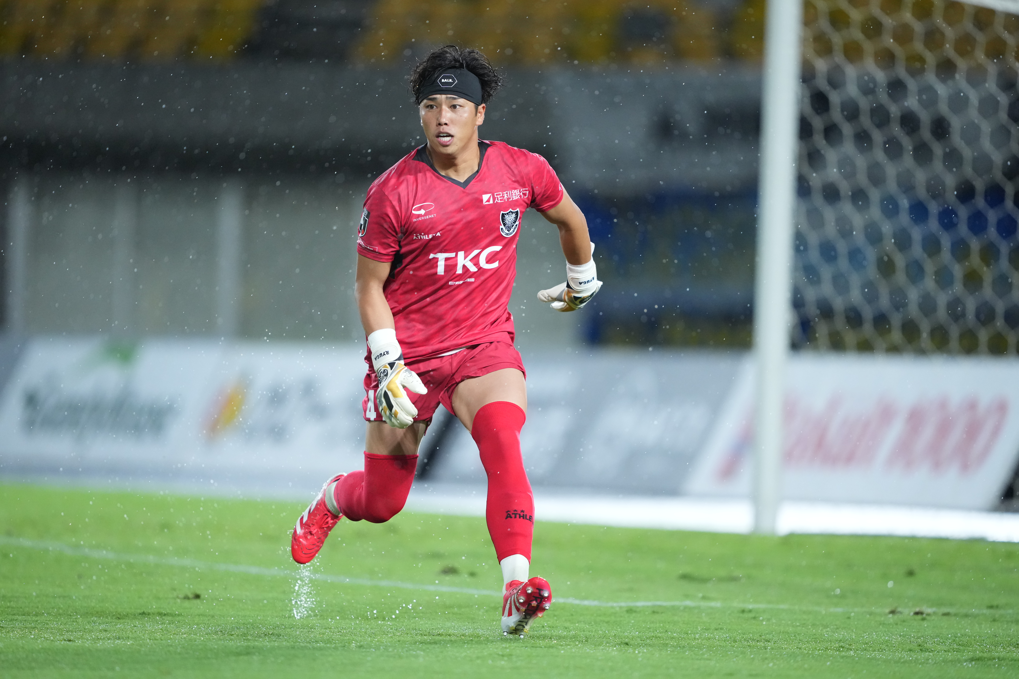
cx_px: 510
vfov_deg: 3.4
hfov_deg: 5.2
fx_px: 11321
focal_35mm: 400
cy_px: 340
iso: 5000
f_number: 2.8
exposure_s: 1/2000
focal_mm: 400
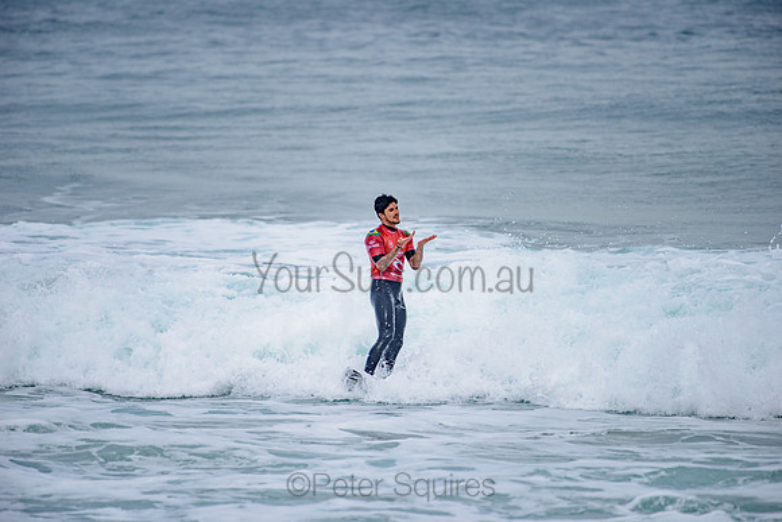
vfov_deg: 2.8
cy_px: 261
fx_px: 10863
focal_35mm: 500
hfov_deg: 4.1
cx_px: 391
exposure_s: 1/2000
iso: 220
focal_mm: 500
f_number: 5.6
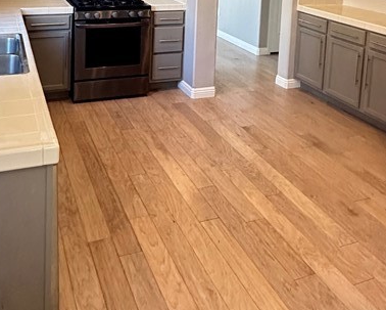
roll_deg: -2.9
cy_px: -27
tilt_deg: -5.8
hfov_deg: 48.6
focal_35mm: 37
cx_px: 148
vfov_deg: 34.9
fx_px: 423
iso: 400
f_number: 2.2
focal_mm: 2.22
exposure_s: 1/60
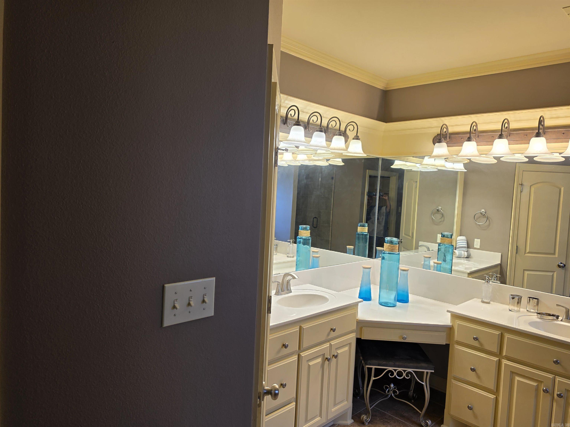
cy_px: 214
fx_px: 379
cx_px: 285
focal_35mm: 23
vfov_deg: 58.9
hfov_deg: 73.9
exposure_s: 1/120
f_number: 1.4
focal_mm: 6.5
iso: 50
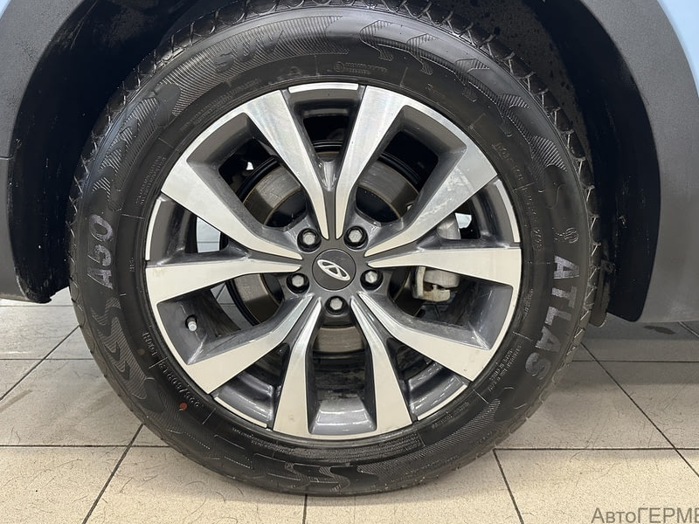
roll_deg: +0.6
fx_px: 545
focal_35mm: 27
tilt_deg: -13.6
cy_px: 238
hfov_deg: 65.3
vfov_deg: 51.3
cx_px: 337
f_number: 1.78
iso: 320
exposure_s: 1/50
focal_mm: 6.86
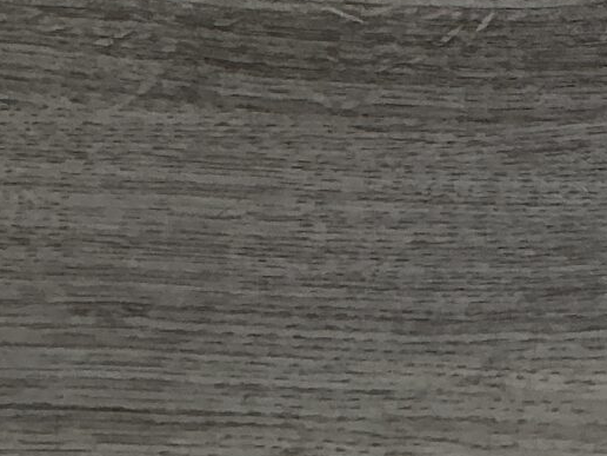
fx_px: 2525
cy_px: -978
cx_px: 920
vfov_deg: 8.4
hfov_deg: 13.0
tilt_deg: -83.8
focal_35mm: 144
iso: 40
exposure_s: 1/50
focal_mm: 3
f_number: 1.8
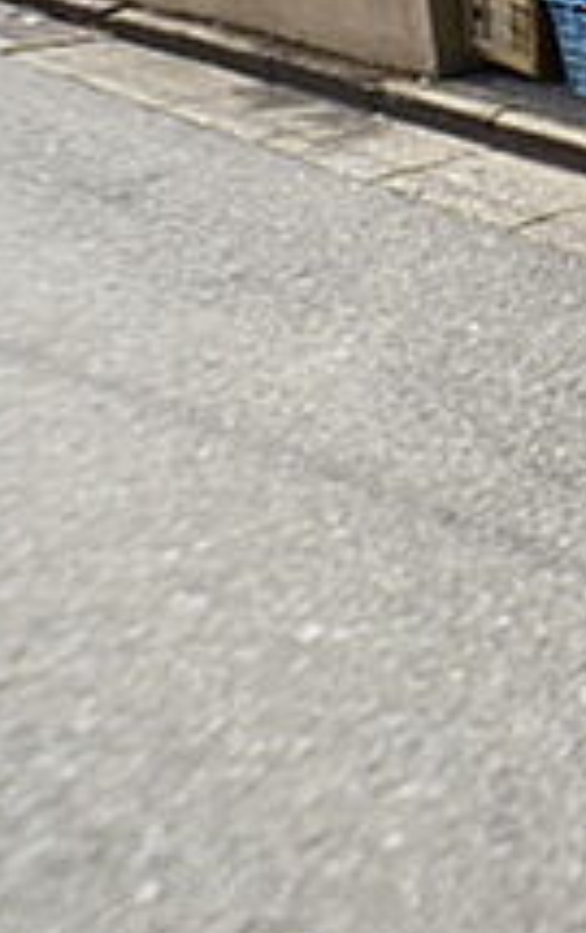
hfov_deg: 16.4
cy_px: -9
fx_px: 1604
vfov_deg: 30.1
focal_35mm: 63
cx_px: 1137
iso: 100
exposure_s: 1/500
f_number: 2.8
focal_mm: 3.58
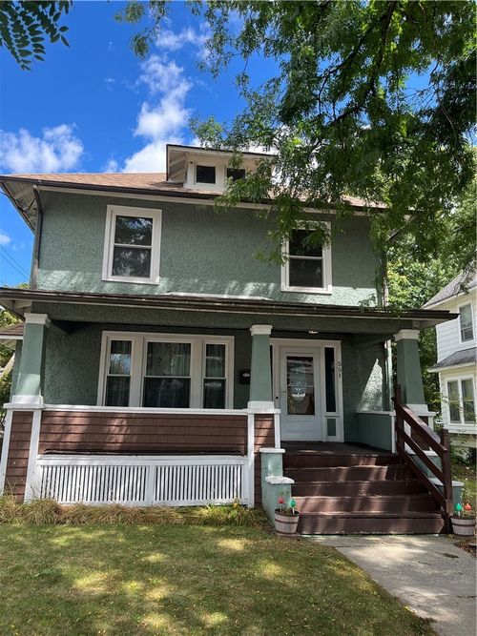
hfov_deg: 53.0
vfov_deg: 67.3
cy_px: 318
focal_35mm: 26
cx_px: 238
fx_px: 478
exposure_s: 1/799
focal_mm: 5.1
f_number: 1.6
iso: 50
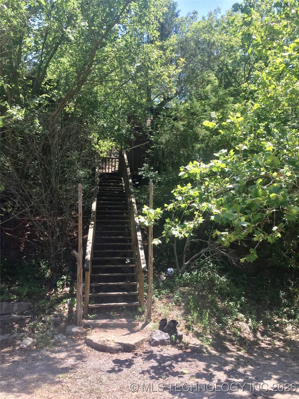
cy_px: 200
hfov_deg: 48.2
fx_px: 334
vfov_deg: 61.7
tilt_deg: +14.5
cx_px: 150
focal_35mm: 29
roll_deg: -1.3
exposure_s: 1/460
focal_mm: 4.15
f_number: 2.2
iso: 32
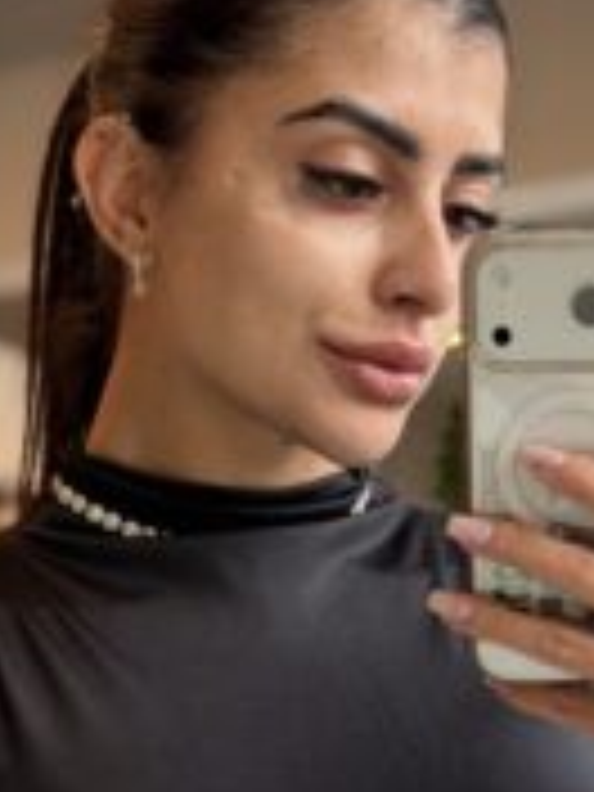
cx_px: 302
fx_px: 2494
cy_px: 846
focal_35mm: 109
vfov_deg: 17.5
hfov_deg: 13.6
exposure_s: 1/60
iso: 50
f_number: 1.78
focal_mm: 6.76
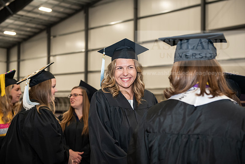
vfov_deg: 28.1
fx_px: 327
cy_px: 82
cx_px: 122
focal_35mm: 48
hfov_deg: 41.1
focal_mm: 48
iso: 2500
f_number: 3.5
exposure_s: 1/200
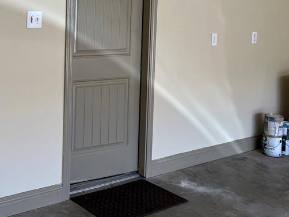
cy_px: 16
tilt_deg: -3.1
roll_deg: -1.3
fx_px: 443
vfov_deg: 26.5
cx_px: 25
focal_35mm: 53
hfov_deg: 34.1
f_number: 1.6
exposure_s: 1/198
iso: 40
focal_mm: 5.1
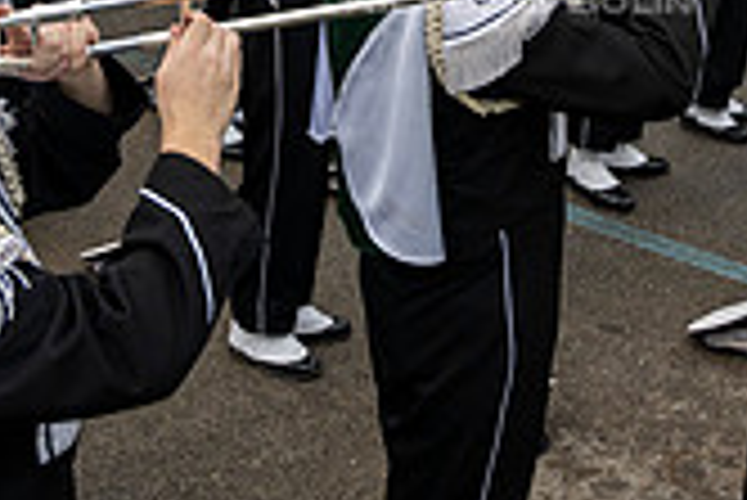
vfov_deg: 15.3
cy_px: -200
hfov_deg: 24.0
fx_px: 1744
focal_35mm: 84
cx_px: 504
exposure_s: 1/800
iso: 320
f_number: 4
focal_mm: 24
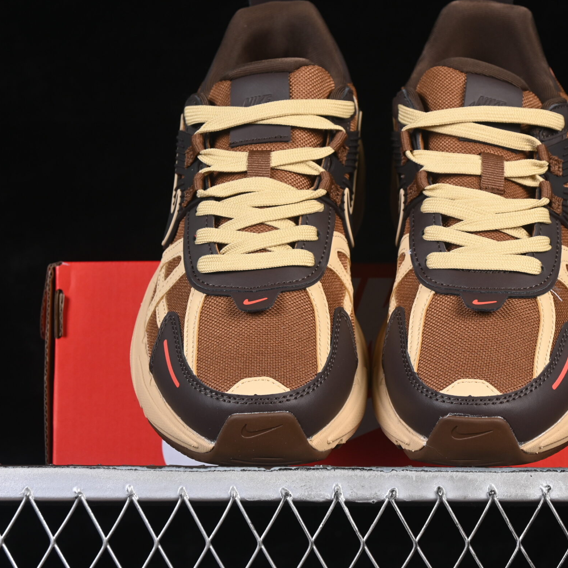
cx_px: 380
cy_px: 276
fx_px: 1931
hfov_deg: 16.7
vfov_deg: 16.7
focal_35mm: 104
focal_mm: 50
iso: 160
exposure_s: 1/80
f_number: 7.1
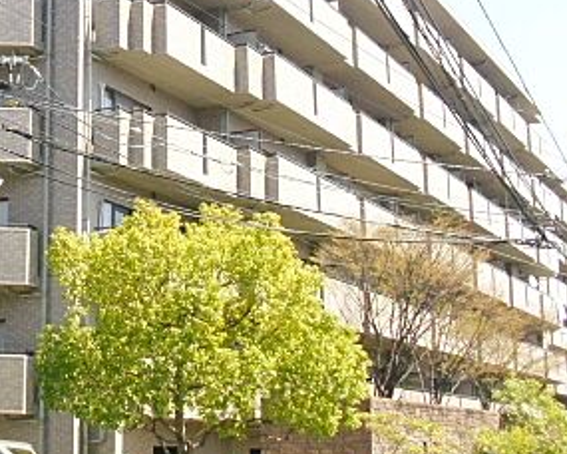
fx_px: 1326
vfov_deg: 19.2
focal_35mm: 79
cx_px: 28
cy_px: 100
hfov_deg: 23.3
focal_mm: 6.3
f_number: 7.8
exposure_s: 1/125
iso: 200
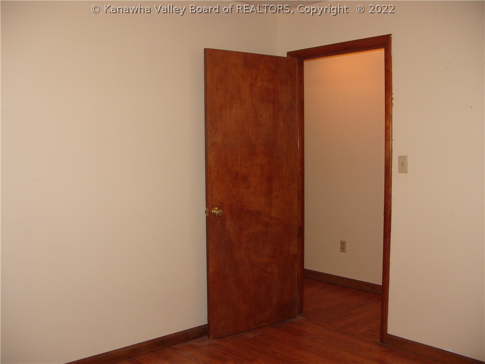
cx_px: 242
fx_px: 490
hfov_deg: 52.6
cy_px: 182
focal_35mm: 35
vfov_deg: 40.7
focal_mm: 7.8
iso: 100
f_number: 2.8
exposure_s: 1/45
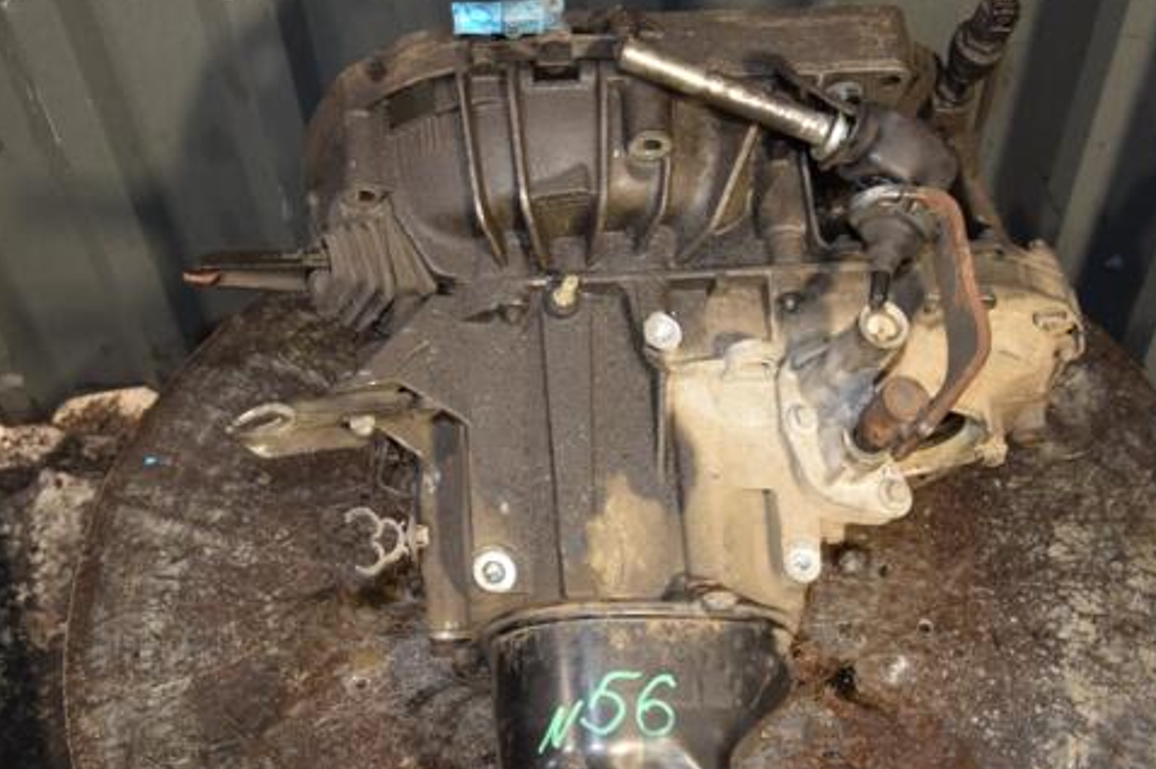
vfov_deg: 27.5
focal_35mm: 49
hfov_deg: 40.4
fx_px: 1572
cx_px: 597
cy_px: 428
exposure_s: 1/80
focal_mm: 26
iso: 800
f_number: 5
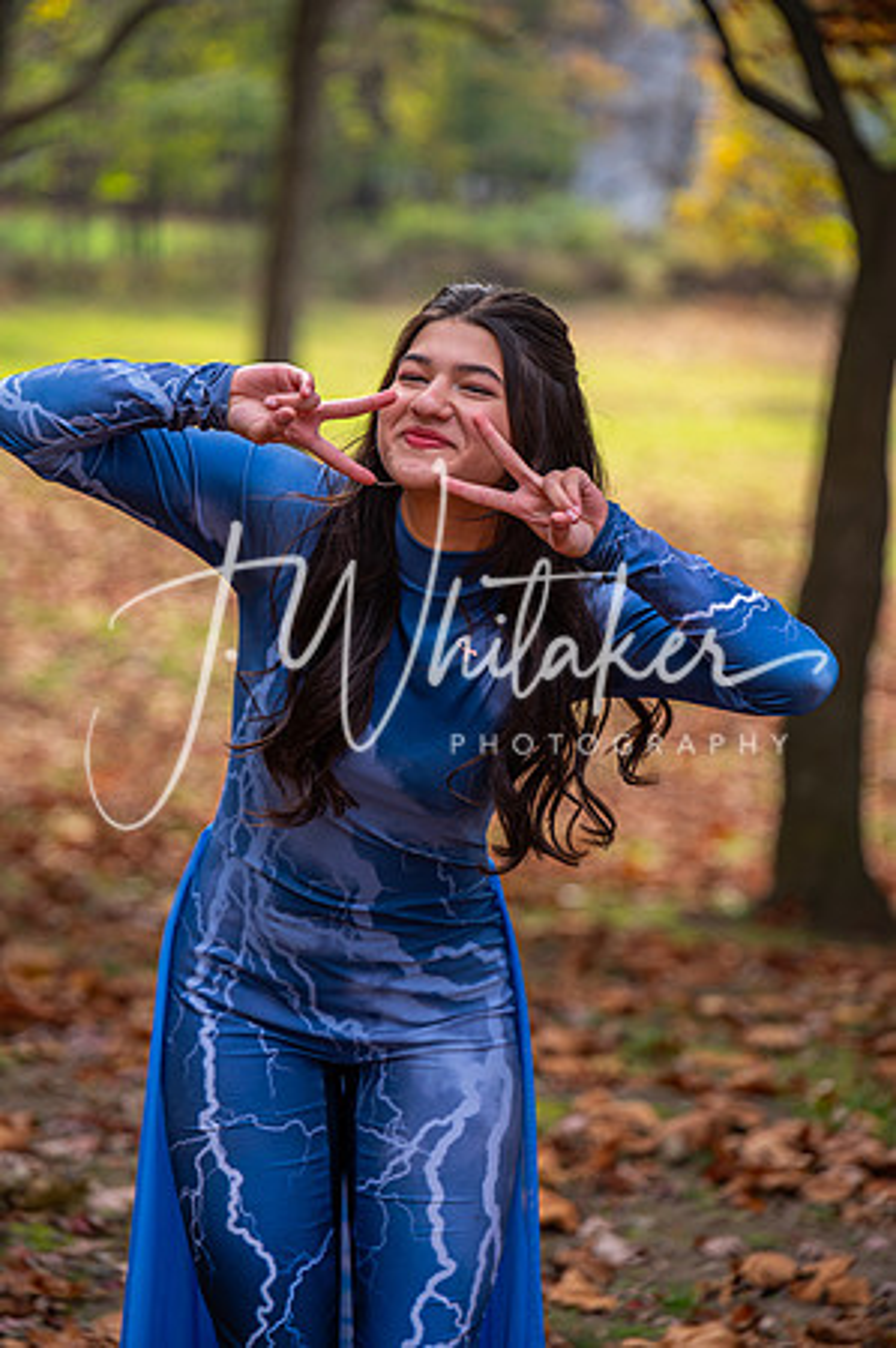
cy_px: 674
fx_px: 5425
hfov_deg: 9.4
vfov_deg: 14.2
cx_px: 448
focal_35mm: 145
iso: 200
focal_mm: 145
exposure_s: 1/200
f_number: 4
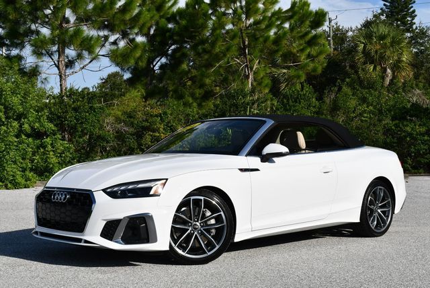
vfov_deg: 24.2
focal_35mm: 56
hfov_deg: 35.6
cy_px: 144
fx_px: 669
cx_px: 215
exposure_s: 1/320
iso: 100
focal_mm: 28
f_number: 9
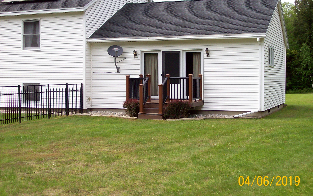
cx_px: 158
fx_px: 512
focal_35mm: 60
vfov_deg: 21.6
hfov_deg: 34.0
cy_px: 91
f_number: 3.4
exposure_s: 1/495
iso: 80
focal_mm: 9.4
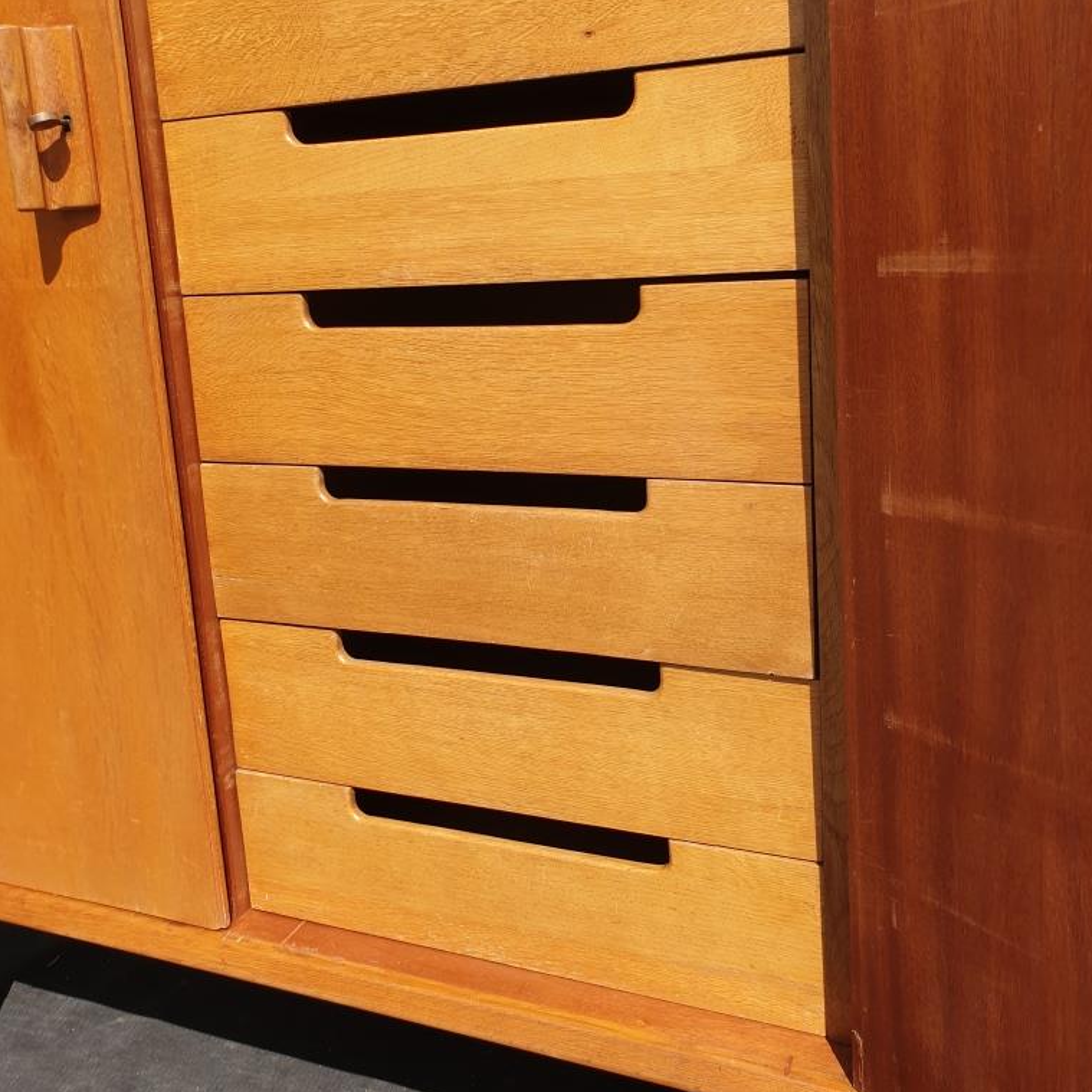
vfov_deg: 52.0
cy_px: 407
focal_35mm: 31
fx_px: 1106
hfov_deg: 52.5
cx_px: 550
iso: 50
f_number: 2.4
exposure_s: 1/1321
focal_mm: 4.3
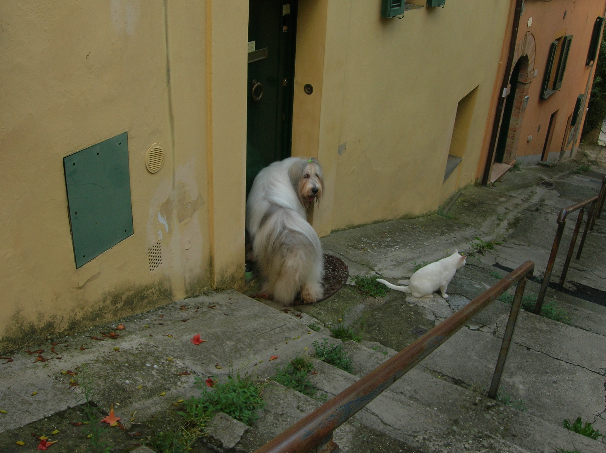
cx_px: 303
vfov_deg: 41.7
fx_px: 595
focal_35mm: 34
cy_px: 226
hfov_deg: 54.0
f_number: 4.9
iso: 50
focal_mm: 5.7
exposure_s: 1/77
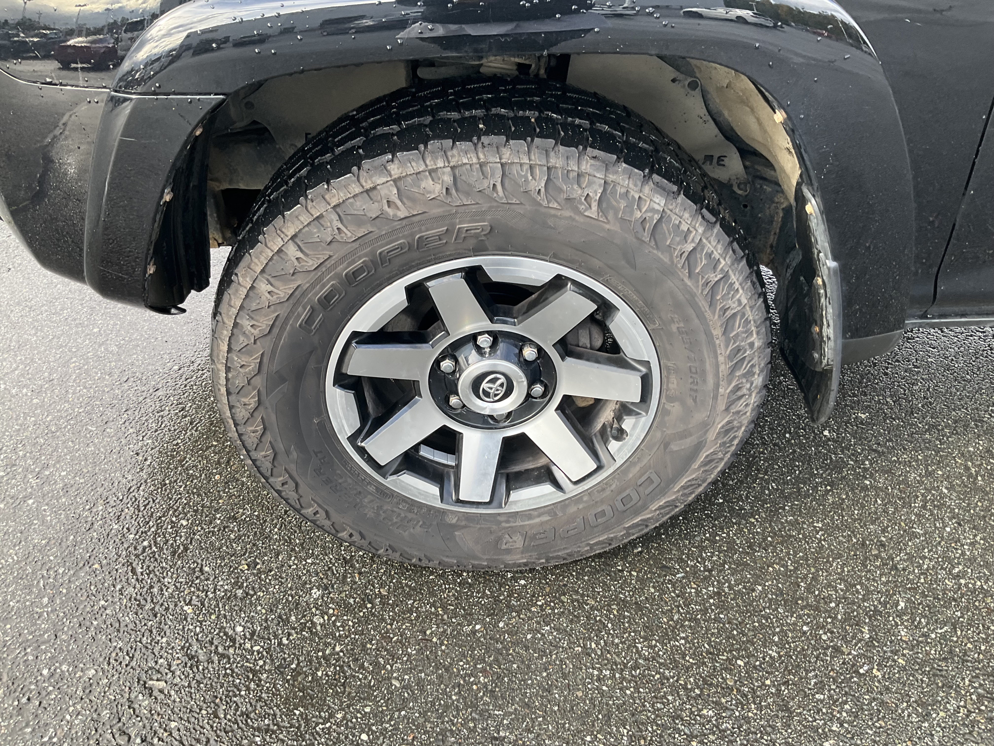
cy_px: 373
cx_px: 497
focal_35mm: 29
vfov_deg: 48.2
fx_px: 833
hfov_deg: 61.7
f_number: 1.8
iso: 25
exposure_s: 1/122
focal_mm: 3
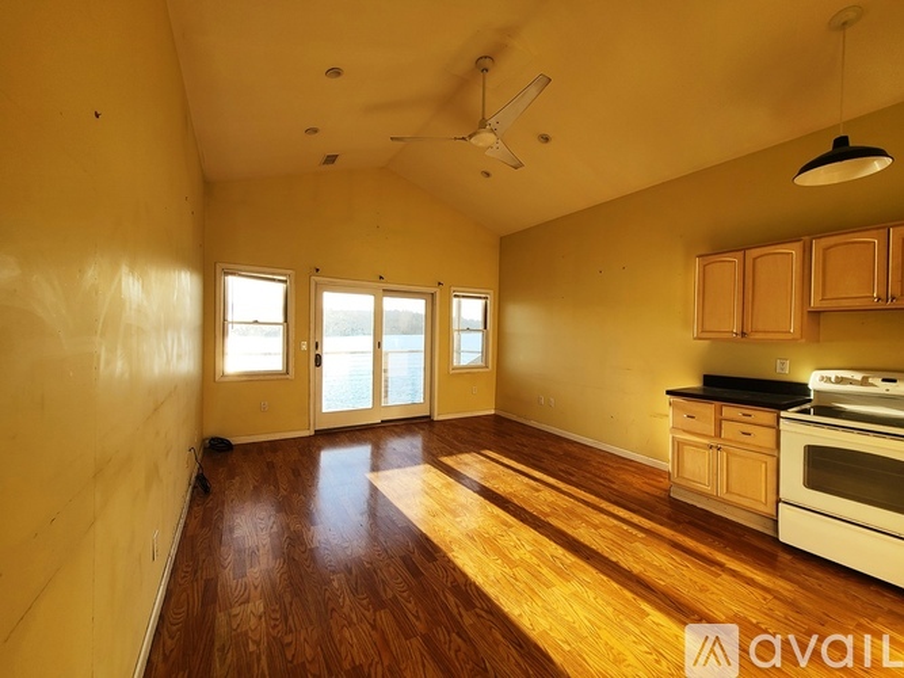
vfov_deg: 89.9
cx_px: 452
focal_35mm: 13
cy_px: 339
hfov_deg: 106.2
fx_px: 339
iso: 50
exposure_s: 1/304
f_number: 2.2
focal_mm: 2.2
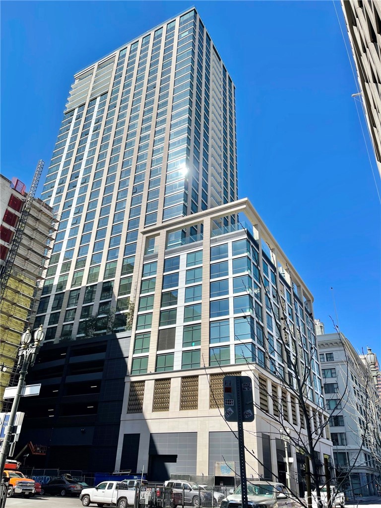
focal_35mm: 26
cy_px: 254
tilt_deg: +29.9
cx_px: 190
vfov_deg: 67.3
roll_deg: -2.2
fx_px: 382
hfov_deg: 53.1
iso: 32
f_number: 1.6
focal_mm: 5.1
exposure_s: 1/3922
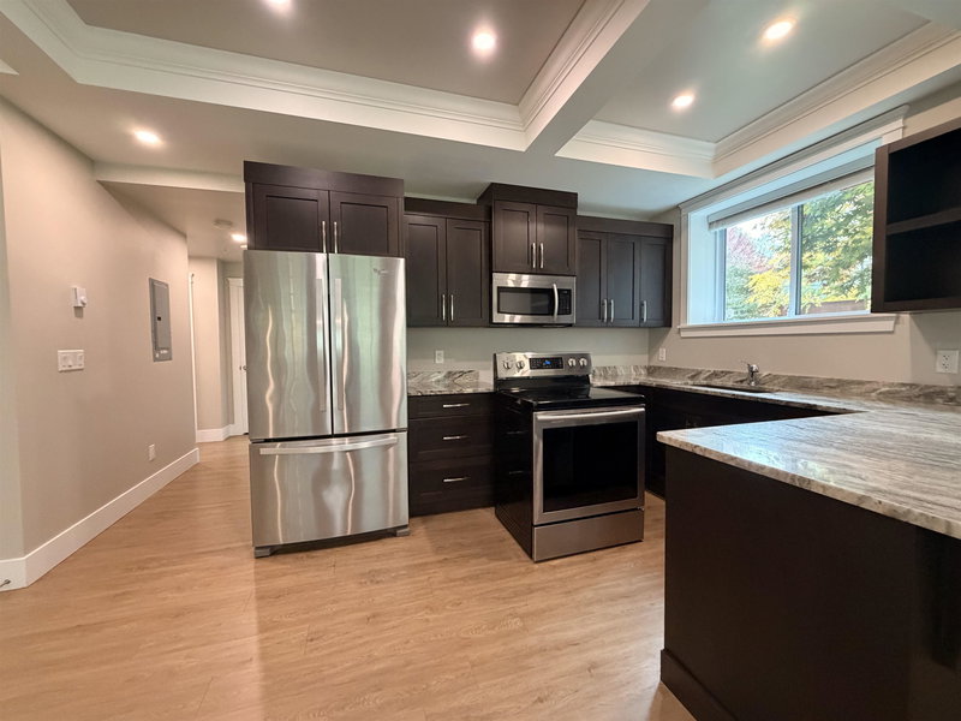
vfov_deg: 85.7
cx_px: 480
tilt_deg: -2.6
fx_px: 389
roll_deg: +1.0
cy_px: 360
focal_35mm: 14
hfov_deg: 102.1
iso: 500
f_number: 2.2
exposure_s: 1/60
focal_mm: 2.22
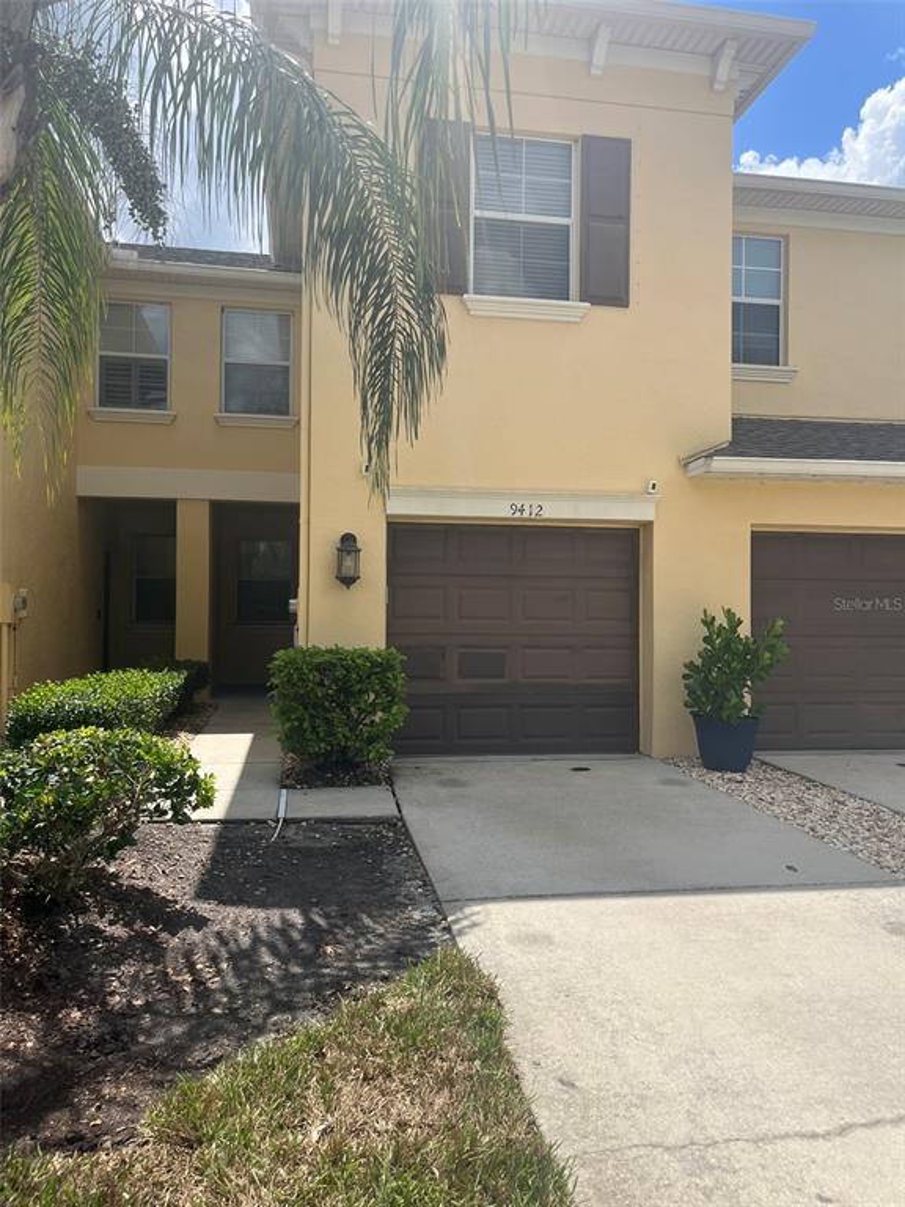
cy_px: 604
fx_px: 906
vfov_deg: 67.3
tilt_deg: +7.5
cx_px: 452
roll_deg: +1.6
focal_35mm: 26
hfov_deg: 53.1
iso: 50
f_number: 1.6
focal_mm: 5.1
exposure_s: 1/3049
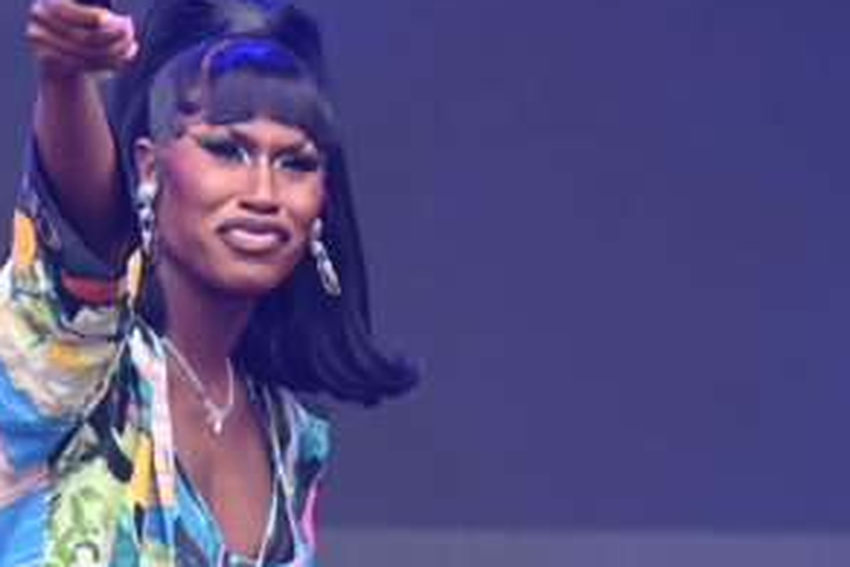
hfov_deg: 4.7
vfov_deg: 3.2
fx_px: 10299
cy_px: 247
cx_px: 221
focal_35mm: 436
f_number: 2.8
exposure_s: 1/800
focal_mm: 170
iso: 500
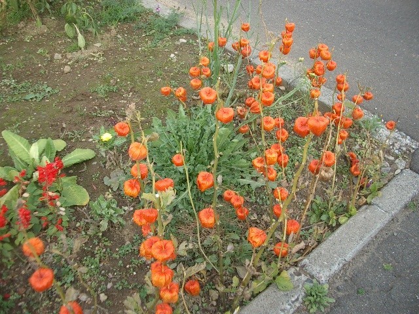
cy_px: 157
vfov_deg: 40.7
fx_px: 424
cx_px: 210
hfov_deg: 52.6
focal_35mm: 35
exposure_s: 1/250
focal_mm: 5.8
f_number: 2.6
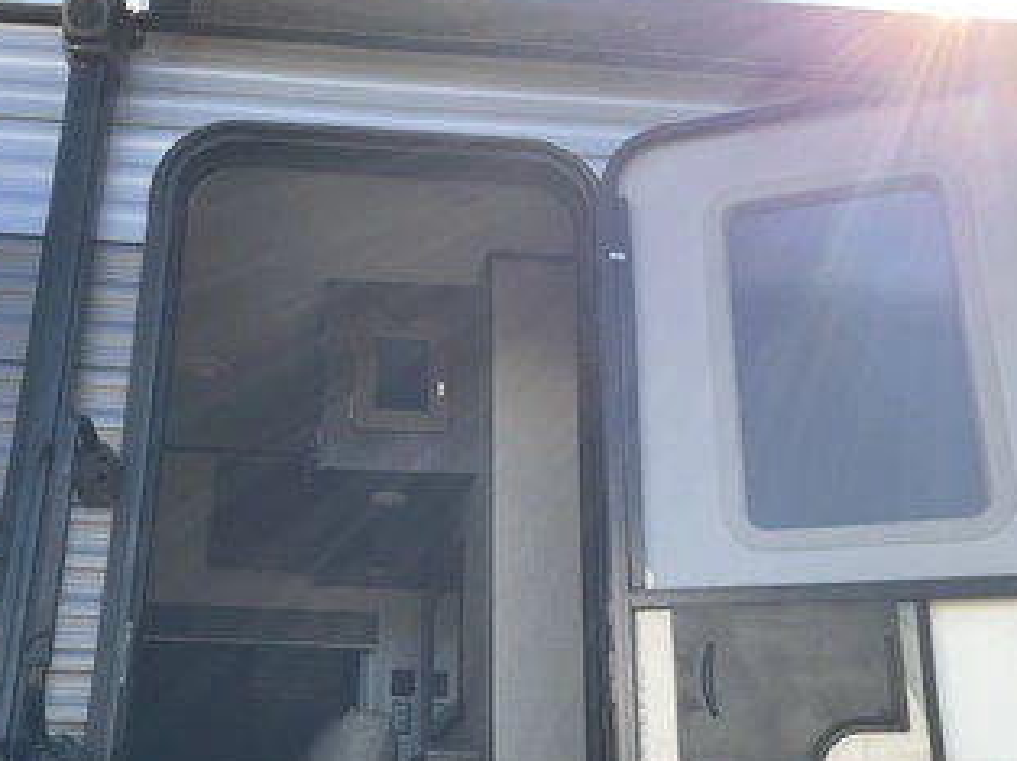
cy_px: 463
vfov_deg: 38.4
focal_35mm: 37
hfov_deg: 49.8
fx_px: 1086
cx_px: 392
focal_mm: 3
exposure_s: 1/461
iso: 25
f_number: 1.8
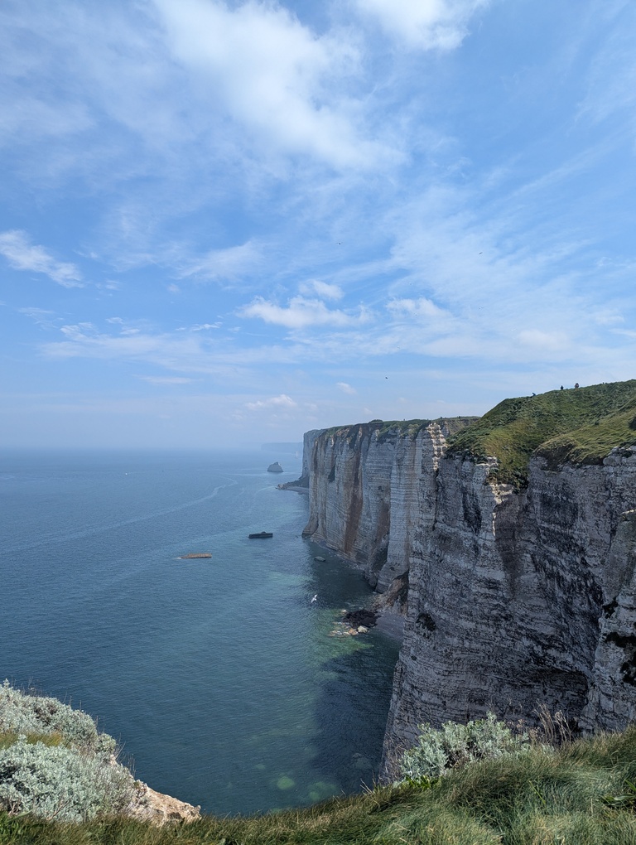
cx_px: 318
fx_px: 586
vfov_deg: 71.5
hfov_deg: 56.9
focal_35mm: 24
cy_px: 422
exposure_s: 1/2309
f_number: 1.85
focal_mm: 6.81
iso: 47
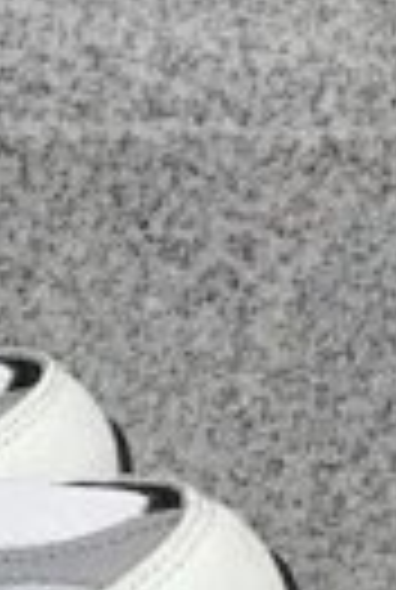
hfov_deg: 7.9
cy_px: 856
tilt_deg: -19.0
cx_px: -670
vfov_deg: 12.5
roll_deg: +0.3
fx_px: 2577
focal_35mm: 157
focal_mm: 3.3
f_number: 2.4
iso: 25
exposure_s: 1/204
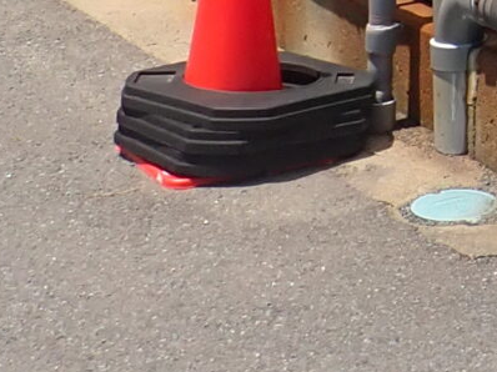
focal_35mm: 161
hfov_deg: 10.8
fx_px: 2310
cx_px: 1125
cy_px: -519
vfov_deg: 8.4
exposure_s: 1/200
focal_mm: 4.5
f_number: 8
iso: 100
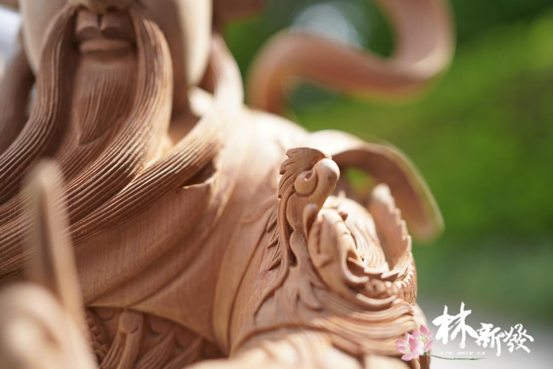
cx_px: 276
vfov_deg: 37.9
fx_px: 538
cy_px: 184
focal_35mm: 35
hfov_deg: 54.4
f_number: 2.2
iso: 100
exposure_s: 1/640
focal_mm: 35
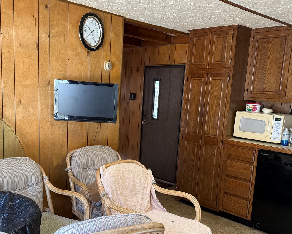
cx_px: 130
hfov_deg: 50.2
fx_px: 311
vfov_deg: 41.0
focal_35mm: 36
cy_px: 142
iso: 200
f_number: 1.78
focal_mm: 6.76
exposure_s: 1/86
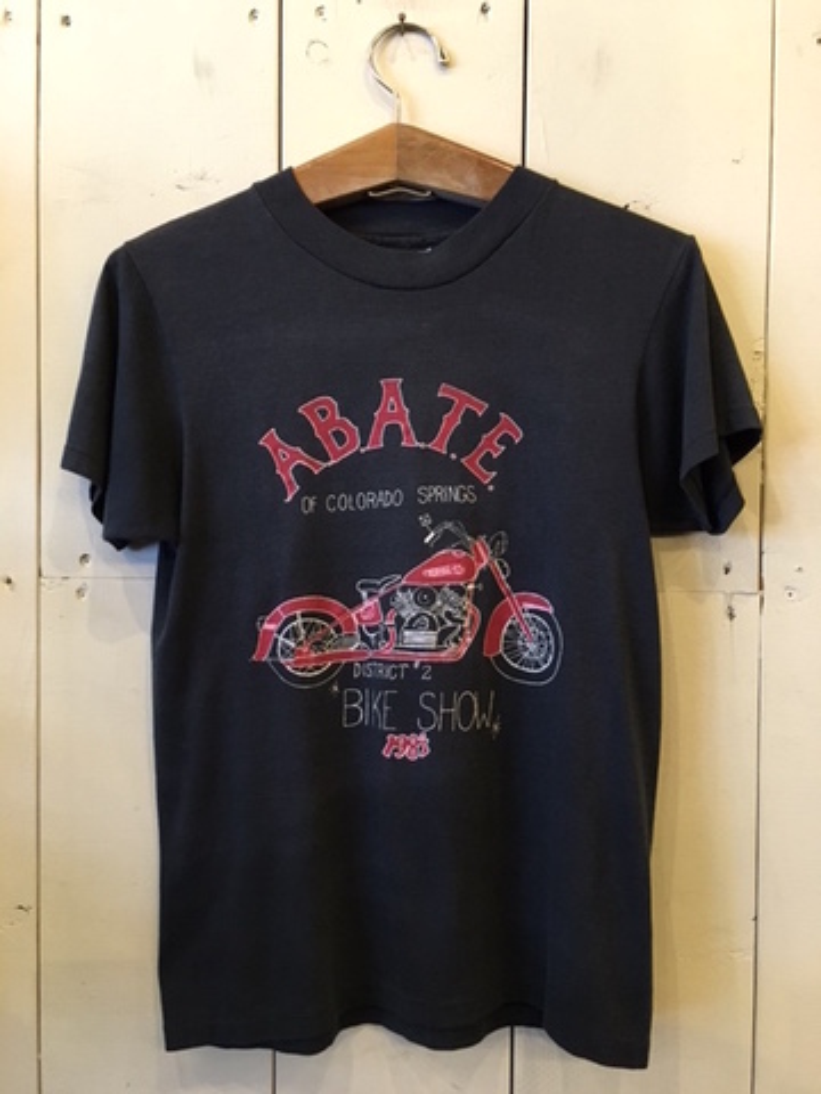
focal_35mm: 29
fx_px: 917
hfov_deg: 48.2
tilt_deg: -1.1
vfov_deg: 61.7
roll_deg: -0.5
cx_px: 410
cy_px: 547
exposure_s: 1/24
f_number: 2.2
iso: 200
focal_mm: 4.15
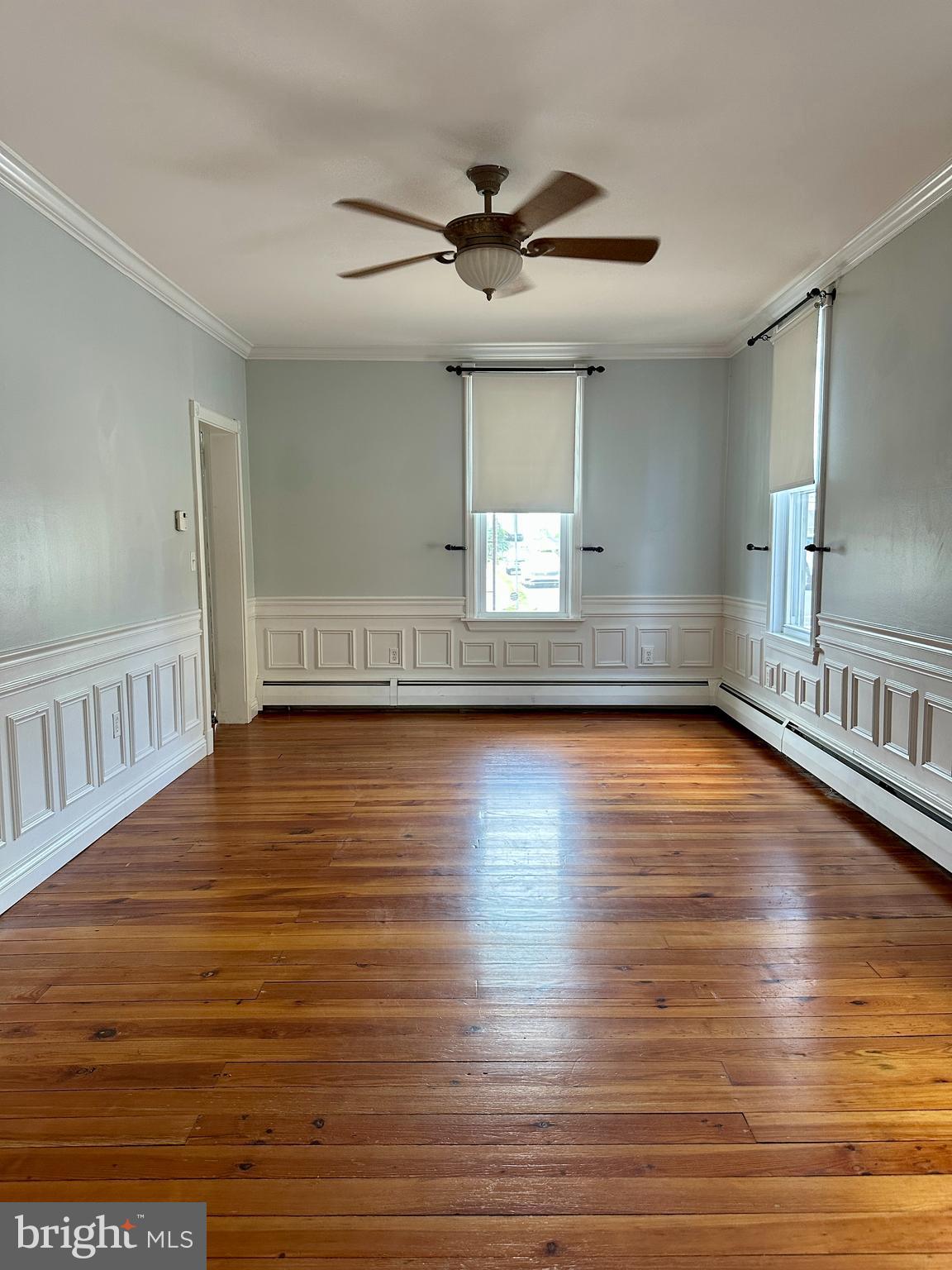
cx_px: 476
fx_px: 880
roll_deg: -0.9
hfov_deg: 56.8
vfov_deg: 71.6
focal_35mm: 24
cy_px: 635
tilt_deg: -6.1
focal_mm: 6.86
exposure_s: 1/120
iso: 200
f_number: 1.78
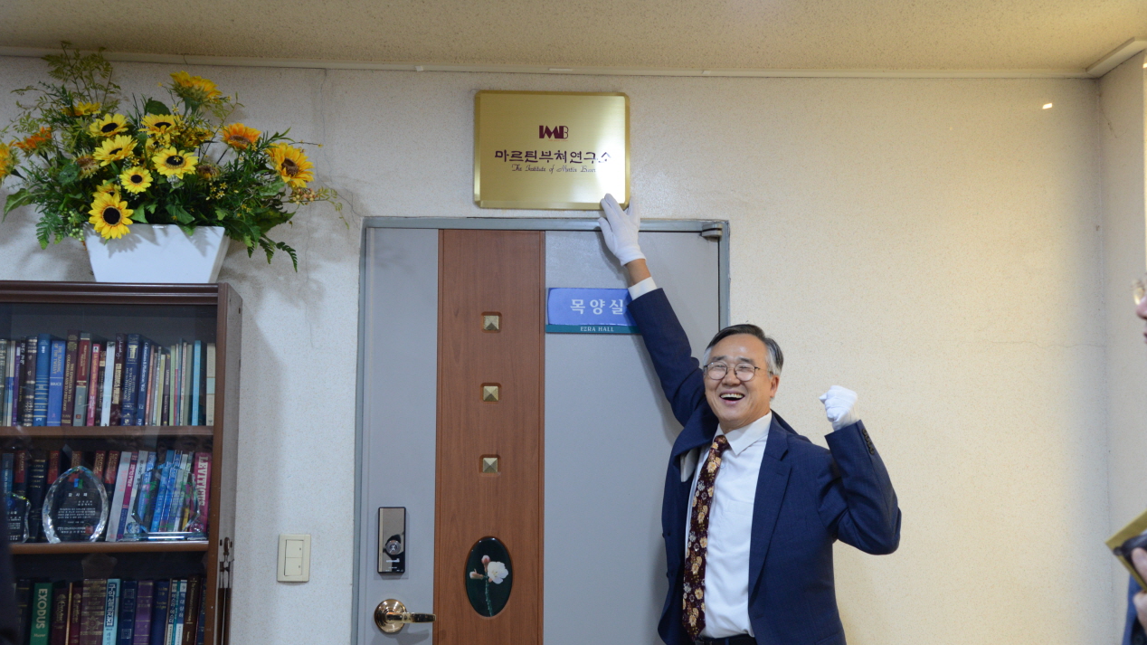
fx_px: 1673
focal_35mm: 55
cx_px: 574
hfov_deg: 37.9
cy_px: 332
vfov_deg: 21.8
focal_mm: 52
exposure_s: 1/60
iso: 1600
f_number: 4.5
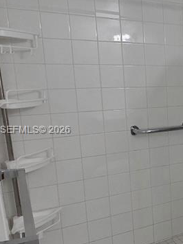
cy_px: 131
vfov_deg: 42.9
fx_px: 310
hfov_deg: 26.5
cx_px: 252
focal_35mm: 44
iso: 100
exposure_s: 1/120
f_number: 1.9
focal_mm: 2.2
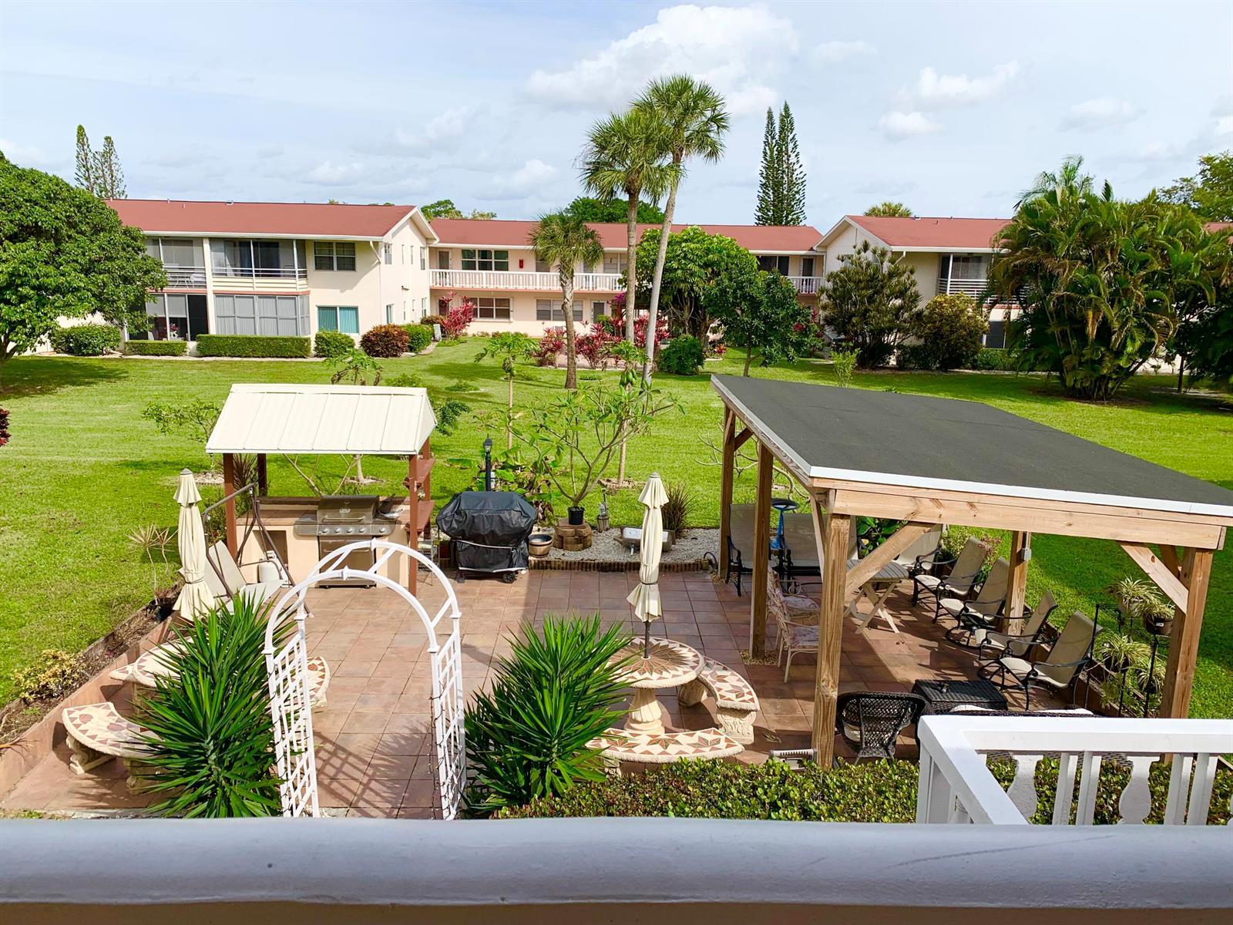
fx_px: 926
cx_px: 616
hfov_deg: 67.3
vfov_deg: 53.1
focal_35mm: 26
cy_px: 462
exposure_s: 1/2611
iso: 25
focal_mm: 4.25
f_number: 1.8
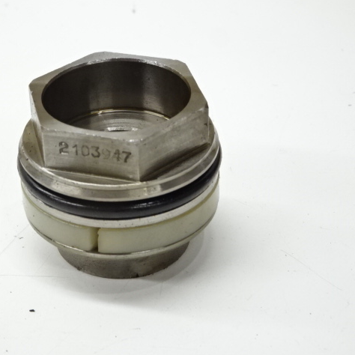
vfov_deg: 18.7
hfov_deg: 18.6
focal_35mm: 93
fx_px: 1079
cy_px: 177
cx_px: 123
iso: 400
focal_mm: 13.26
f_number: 5
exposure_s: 1/80
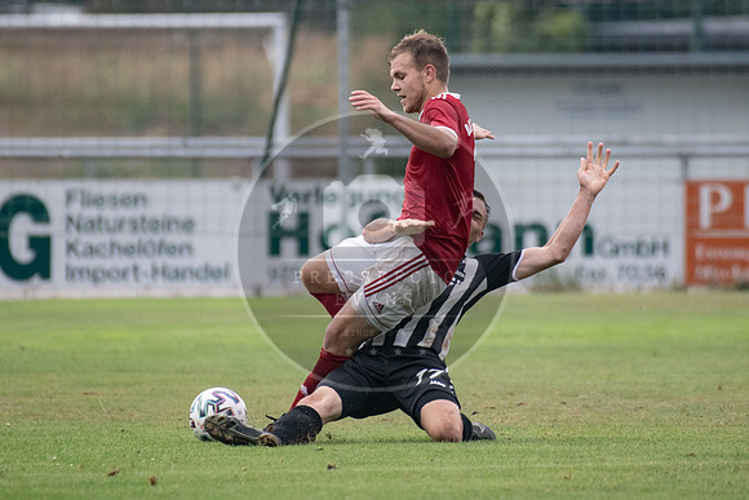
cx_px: 394
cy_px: 208
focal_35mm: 785
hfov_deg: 2.6
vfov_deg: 1.8
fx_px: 16334
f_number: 5.6
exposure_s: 1/1600
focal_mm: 500
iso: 1600
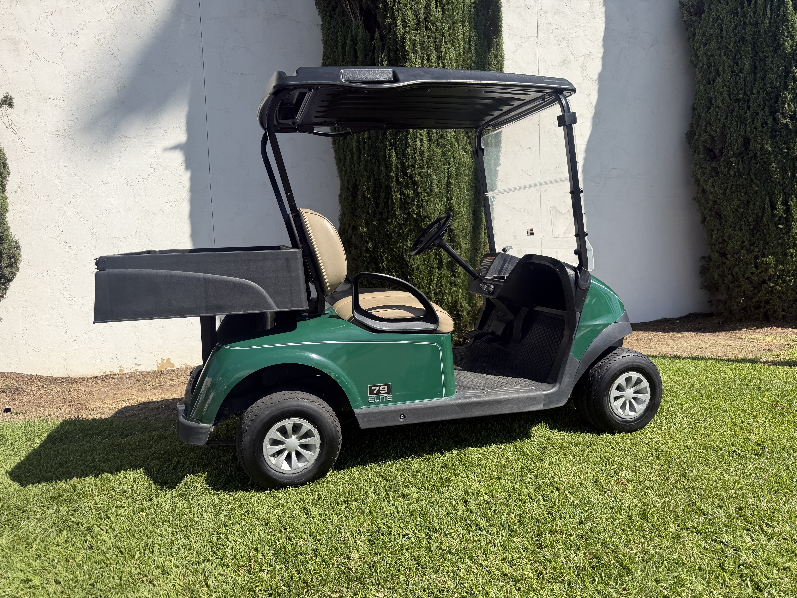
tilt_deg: -2.4
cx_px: 398
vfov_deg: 56.8
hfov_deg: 71.6
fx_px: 553
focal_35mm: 24
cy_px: 299
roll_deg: +2.9
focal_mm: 6.76
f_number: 1.78
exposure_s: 1/3953
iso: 80
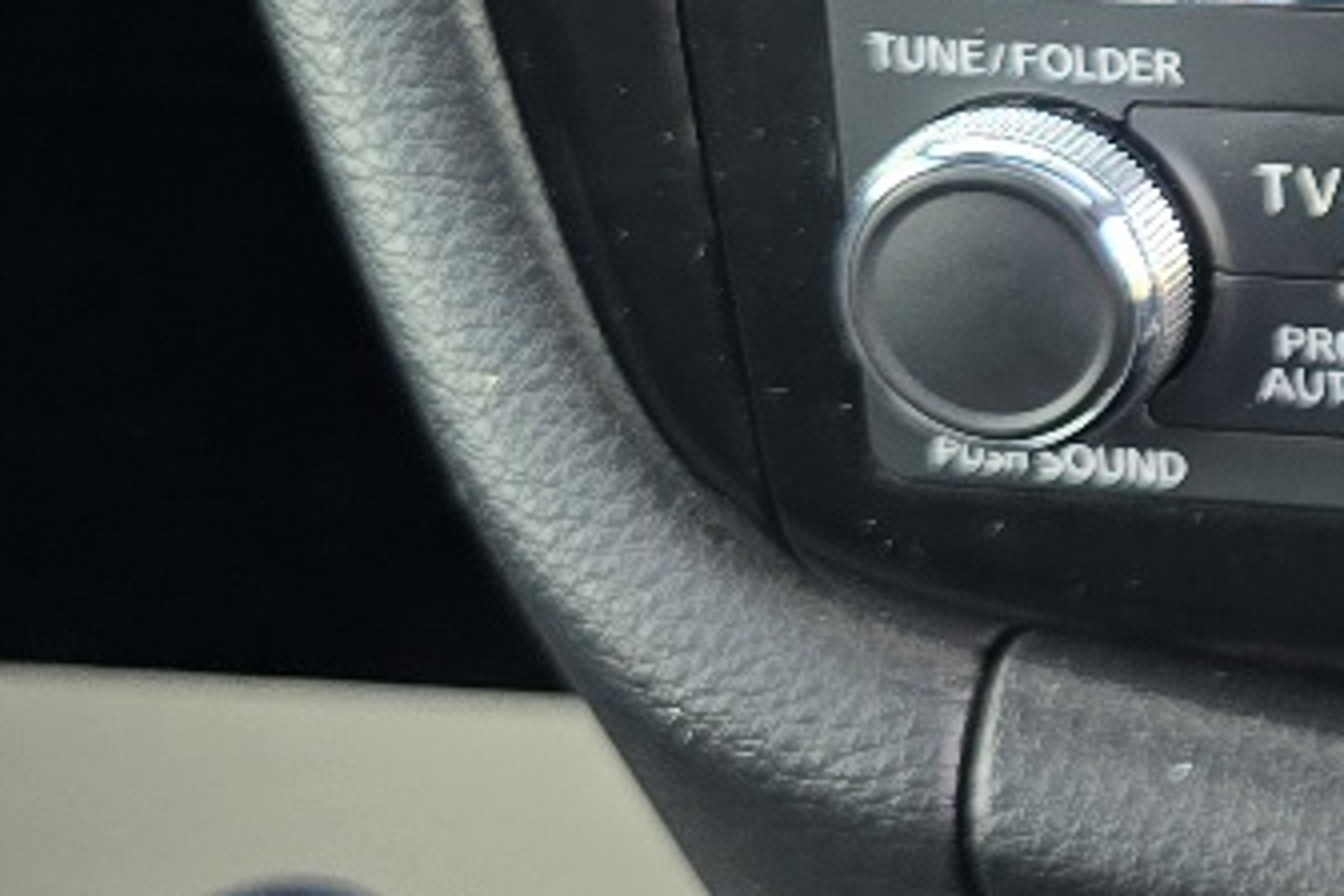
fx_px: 4256
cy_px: -300
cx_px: 2468
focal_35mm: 114
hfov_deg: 15.3
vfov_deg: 11.7
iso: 64
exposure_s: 1/60.2
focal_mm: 6.3
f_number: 1.7
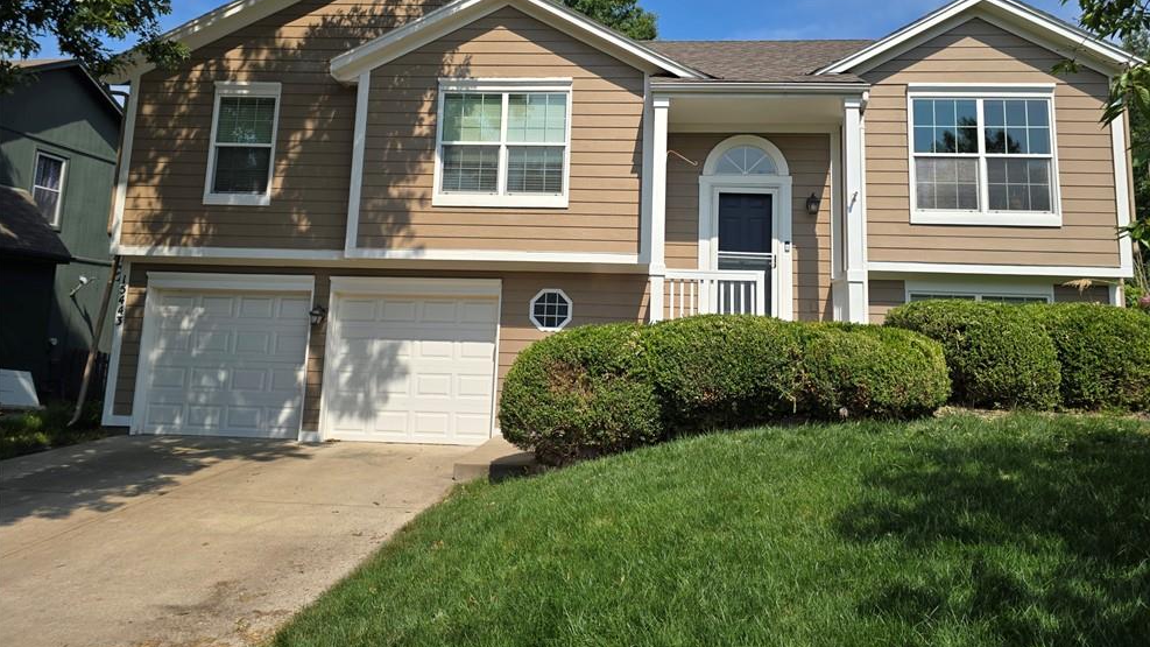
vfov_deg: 43.8
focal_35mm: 26
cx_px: 592
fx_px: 793
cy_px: 224
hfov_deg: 71.9
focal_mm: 6.3
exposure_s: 1/900
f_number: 1.7
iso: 12
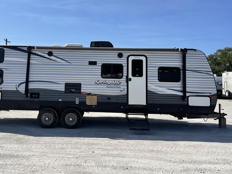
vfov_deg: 41.5
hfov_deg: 53.5
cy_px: 64
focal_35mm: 34
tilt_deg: +5.4
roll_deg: -1.2
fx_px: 228
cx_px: 90
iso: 32
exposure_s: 1/4717
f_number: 1.6
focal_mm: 5.1
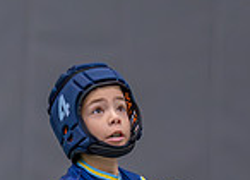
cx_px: 41
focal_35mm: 960
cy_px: 268
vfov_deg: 1.5
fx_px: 6832
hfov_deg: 2.1
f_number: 2.8
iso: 5000
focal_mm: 157
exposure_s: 1/1000
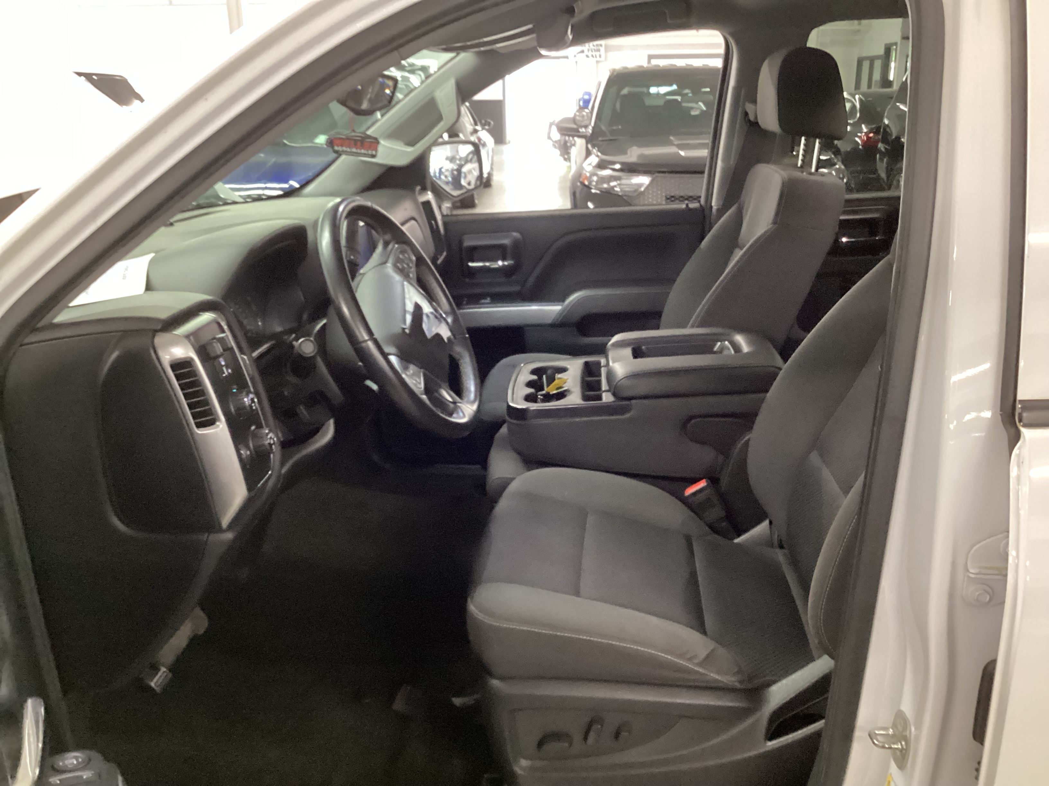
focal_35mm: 31
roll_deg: -0.1
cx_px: 524
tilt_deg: -22.0
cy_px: 393
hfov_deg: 58.4
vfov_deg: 45.4
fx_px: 939
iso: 500
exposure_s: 1/25
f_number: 2.4
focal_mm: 3.3
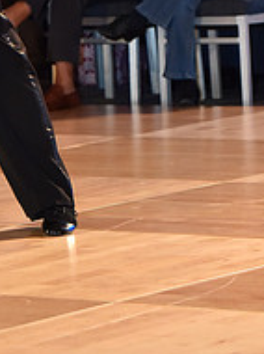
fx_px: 3292
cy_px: -106
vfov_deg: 6.1
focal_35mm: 323
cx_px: -62
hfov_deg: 4.6
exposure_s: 1/250
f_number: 4.5
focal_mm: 110
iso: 2000
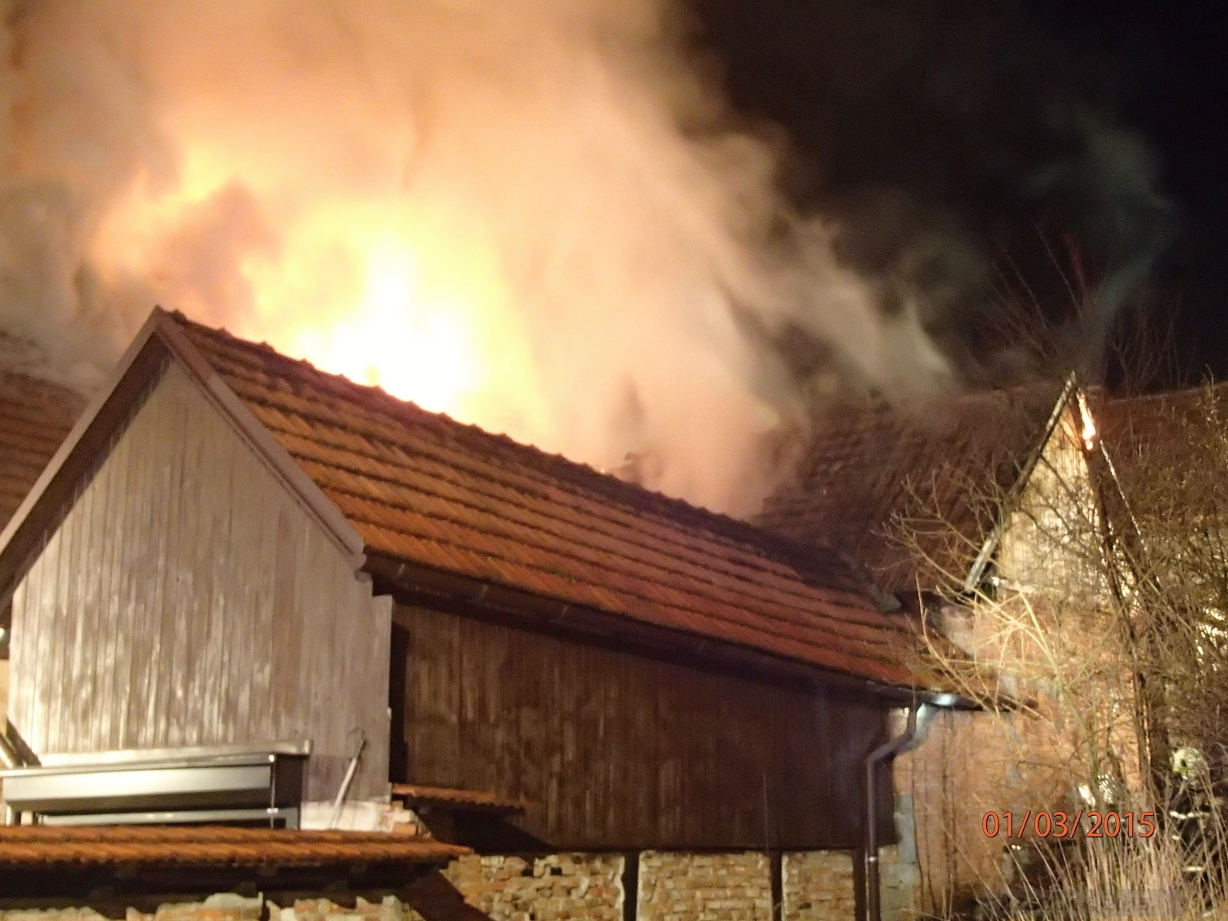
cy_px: 460
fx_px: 1632
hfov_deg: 41.2
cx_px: 614
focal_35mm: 46
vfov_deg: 31.5
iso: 1600
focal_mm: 8.25
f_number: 4.9
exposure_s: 1/4
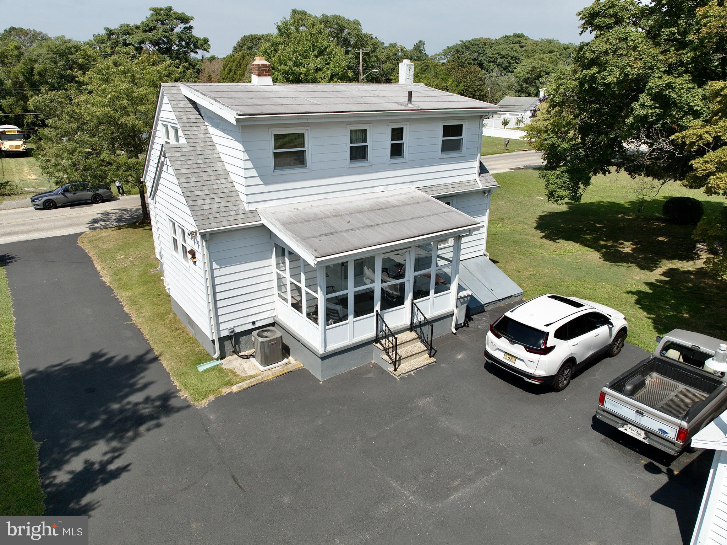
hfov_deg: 71.6
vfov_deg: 56.8
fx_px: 504
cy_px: 272
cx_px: 364
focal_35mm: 24
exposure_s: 1/2000
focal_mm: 12.29
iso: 130
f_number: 2.8
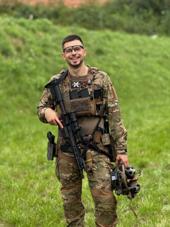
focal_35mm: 120
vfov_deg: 16.4
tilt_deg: -4.1
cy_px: 114
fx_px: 786
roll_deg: -1.8
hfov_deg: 12.3
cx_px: 85
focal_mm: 15.66
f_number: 2.8
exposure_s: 1/230
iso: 50
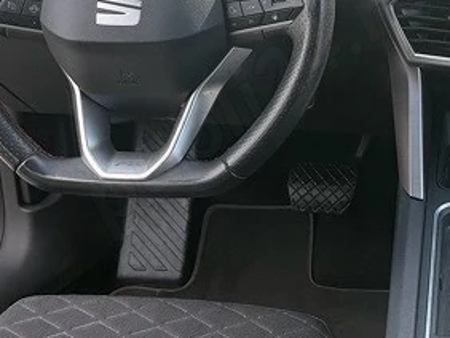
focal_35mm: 85
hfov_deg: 22.7
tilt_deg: -26.6
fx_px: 1106
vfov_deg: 17.3
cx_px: 364
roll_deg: +4.4
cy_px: 108
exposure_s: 1/426
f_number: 1.78
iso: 100
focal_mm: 6.76
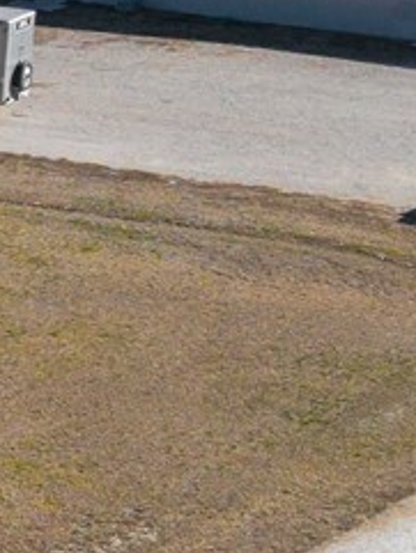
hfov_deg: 6.9
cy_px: 519
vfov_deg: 9.6
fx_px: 3266
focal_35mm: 204
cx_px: -554
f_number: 1.8
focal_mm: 8.67
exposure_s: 1/3200
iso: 120
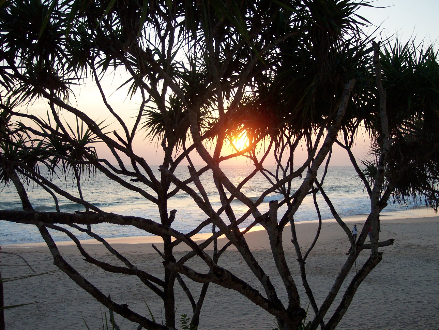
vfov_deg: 37.7
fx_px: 482
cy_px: 165
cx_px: 220
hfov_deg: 49.0
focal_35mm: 38
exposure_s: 1/500
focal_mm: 8
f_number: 2.8
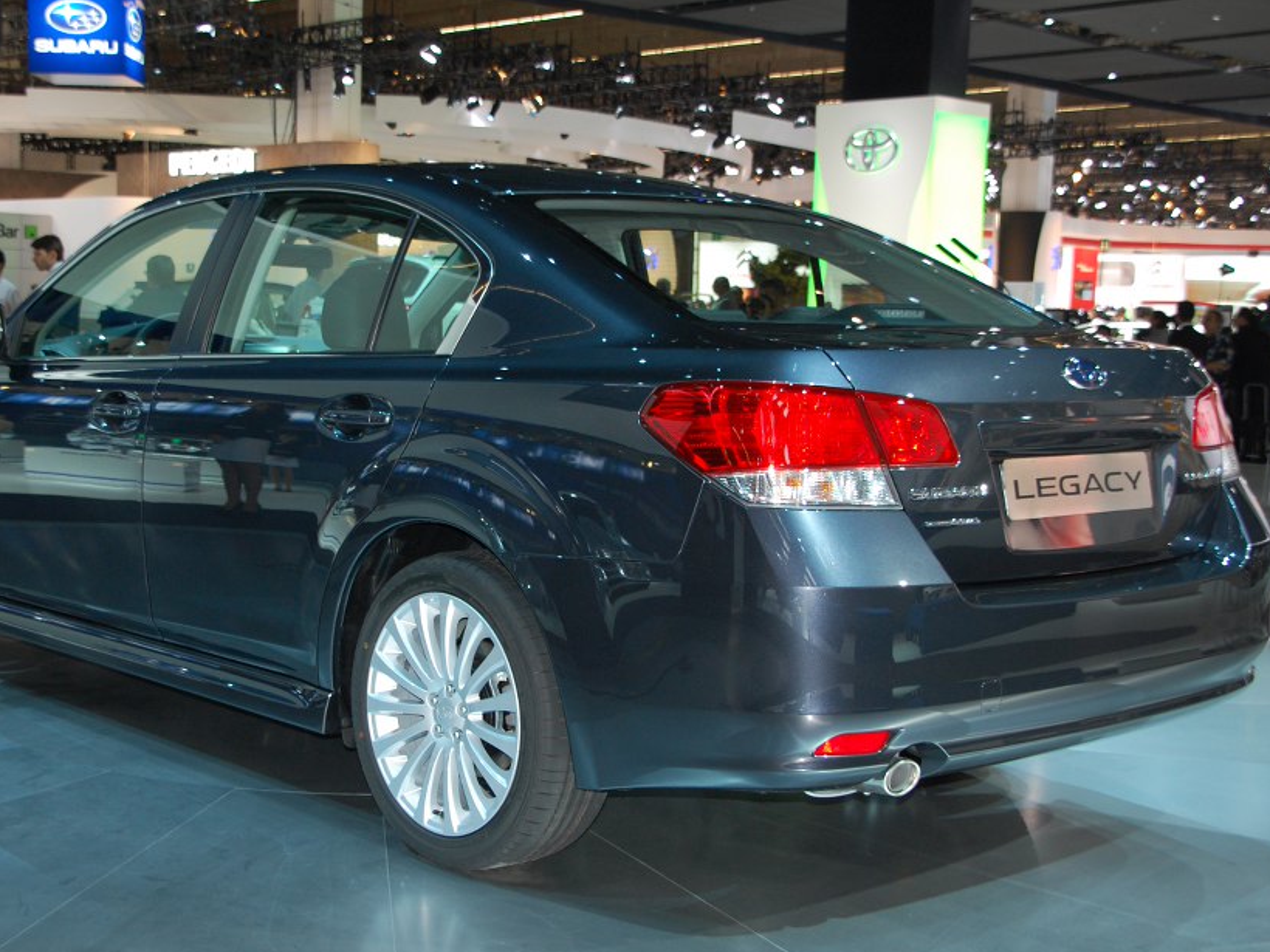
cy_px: 499
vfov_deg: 27.0
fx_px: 1981
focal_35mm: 54
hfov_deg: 35.4
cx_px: 517
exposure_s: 1/60
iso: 400
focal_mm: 30
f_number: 4.5
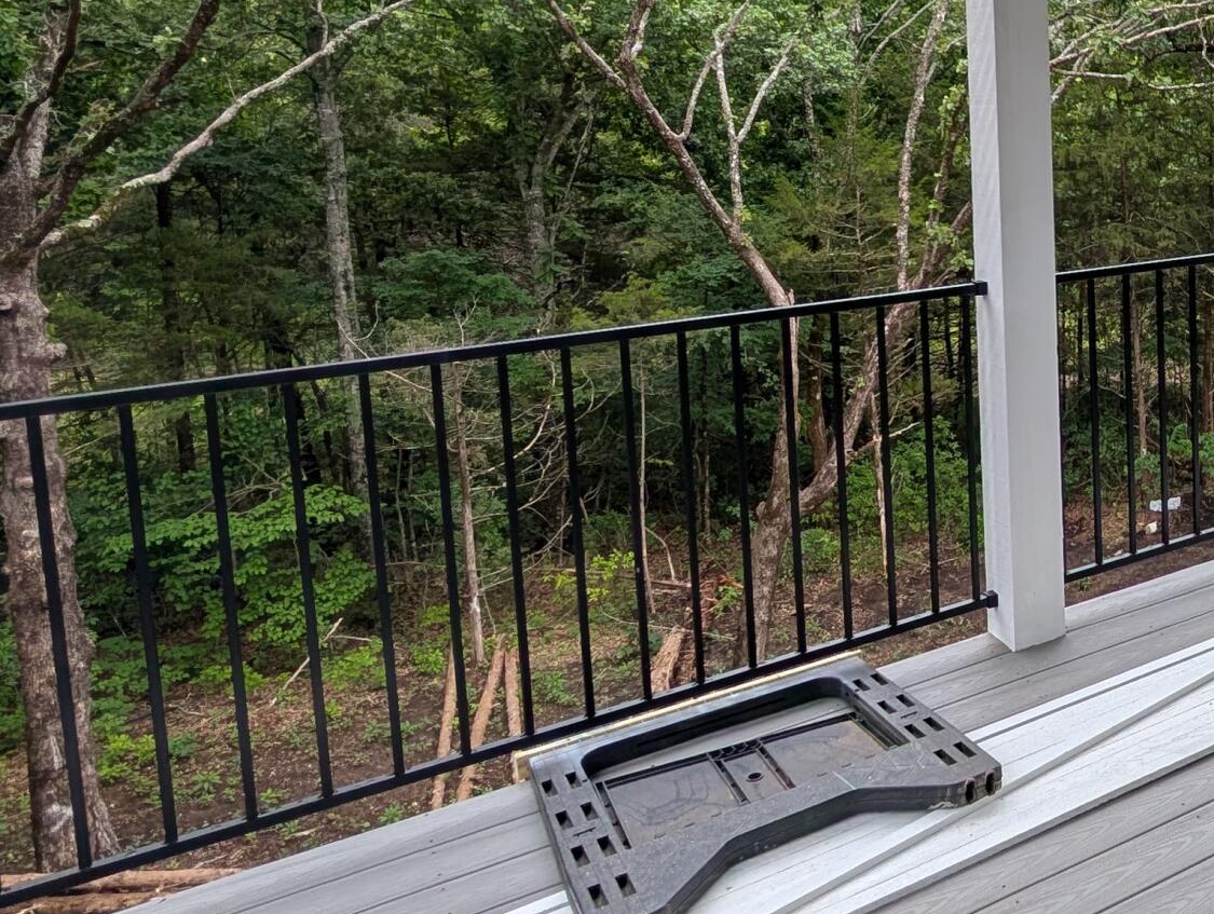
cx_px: 1256
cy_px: 194
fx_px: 1124
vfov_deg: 42.4
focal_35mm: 32
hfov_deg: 46.0
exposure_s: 1/1171
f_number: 1.7
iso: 49
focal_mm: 2.02
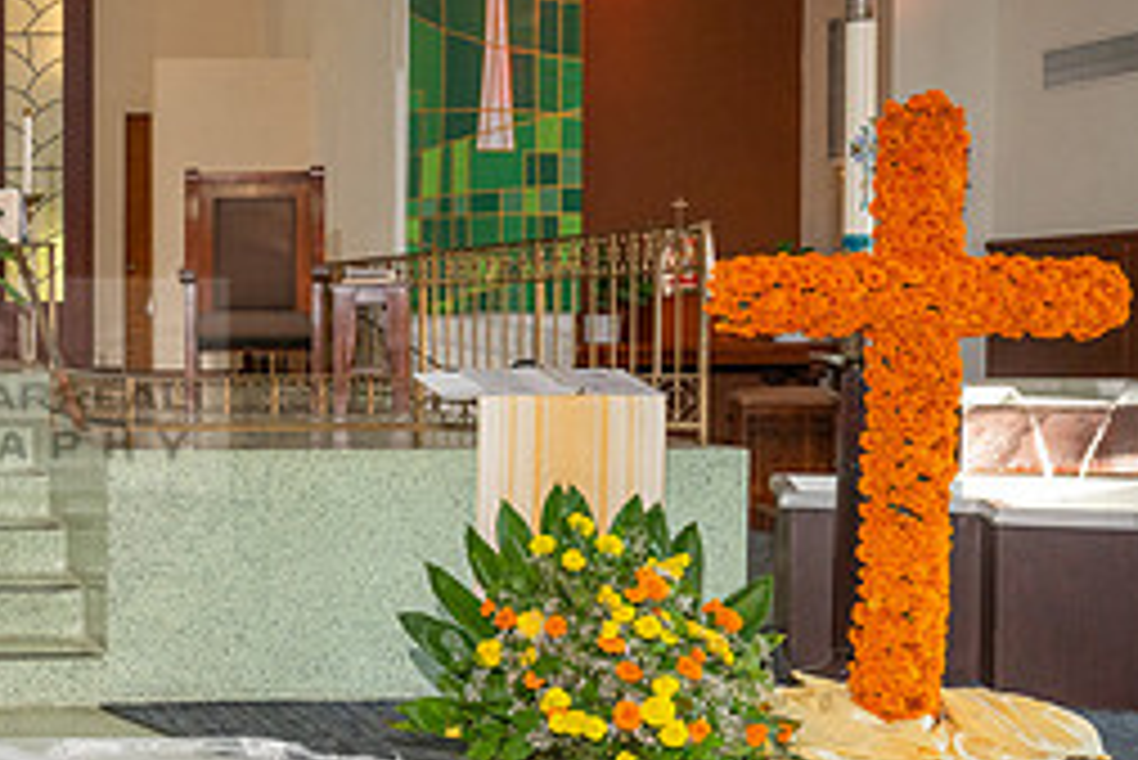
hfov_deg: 31.6
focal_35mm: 55
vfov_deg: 24.7
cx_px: -153
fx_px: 1740
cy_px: 384
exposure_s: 1/160
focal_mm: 24
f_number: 5
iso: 800
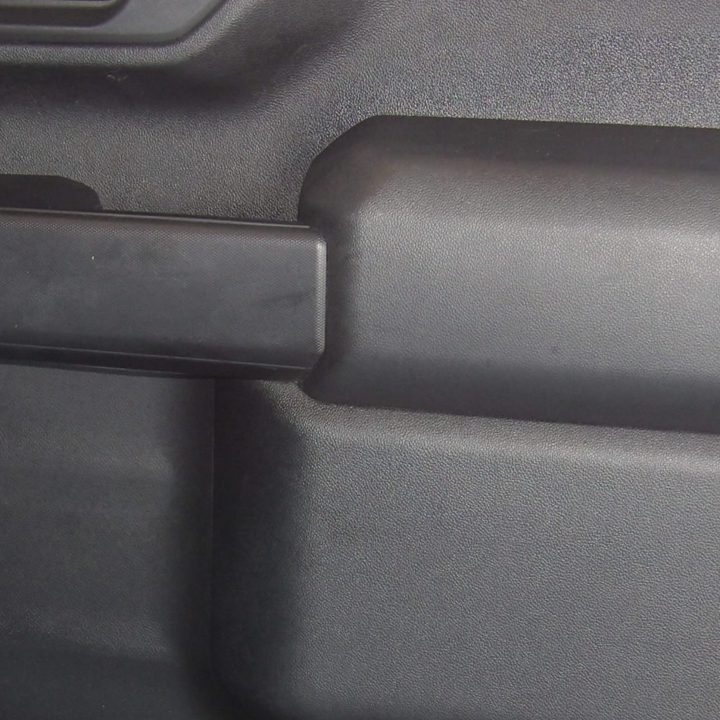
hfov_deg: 18.4
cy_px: 466
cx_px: 243
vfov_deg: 18.4
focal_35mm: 94
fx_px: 2212
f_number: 3.7
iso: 200
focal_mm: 7
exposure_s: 1/32
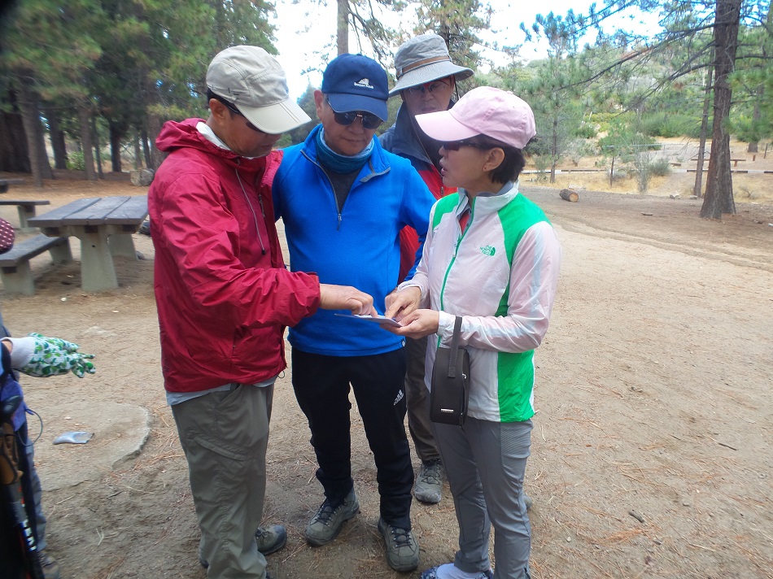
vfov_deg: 58.9
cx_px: 386
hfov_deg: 73.9
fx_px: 513
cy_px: 290
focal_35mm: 23
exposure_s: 1/60
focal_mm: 4.1
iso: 100
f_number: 3.5
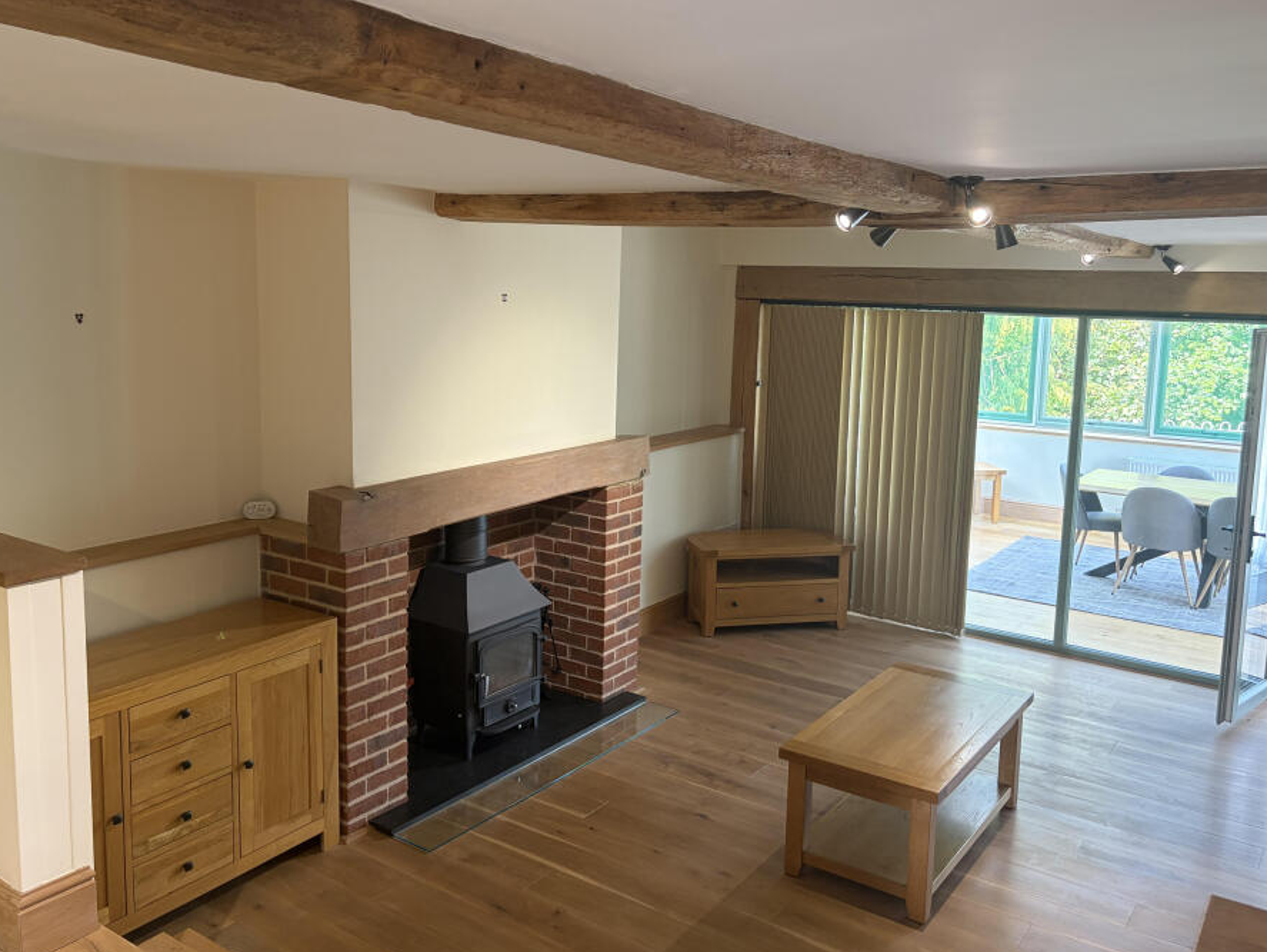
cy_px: 422
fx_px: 1098
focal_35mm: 30
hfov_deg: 59.9
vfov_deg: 46.7
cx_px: 586
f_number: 1.6
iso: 160
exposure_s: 1/60
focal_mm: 5.96
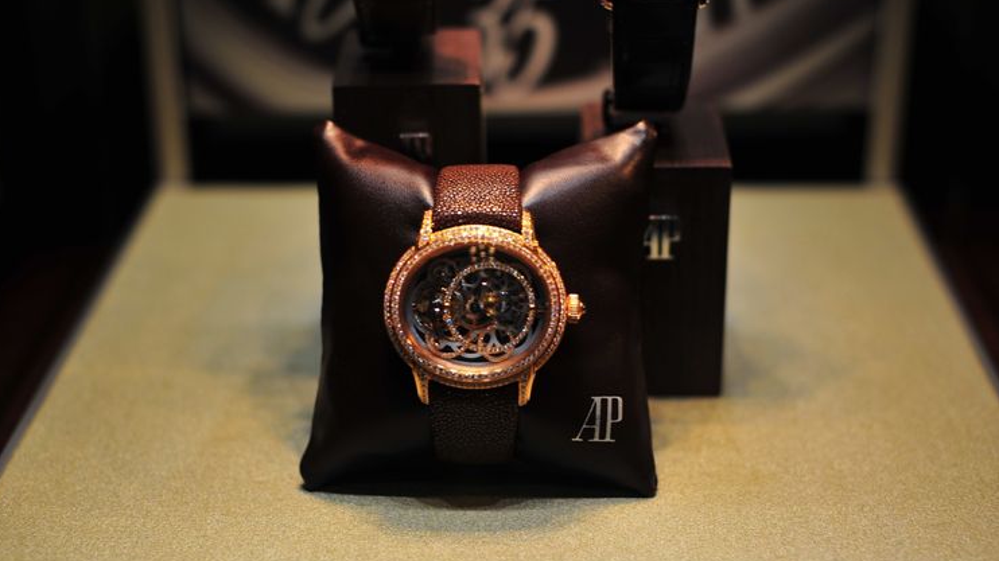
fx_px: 1404
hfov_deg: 39.2
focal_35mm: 53
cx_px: 496
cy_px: 303
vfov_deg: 22.6
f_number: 2.8
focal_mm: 50
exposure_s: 1/80
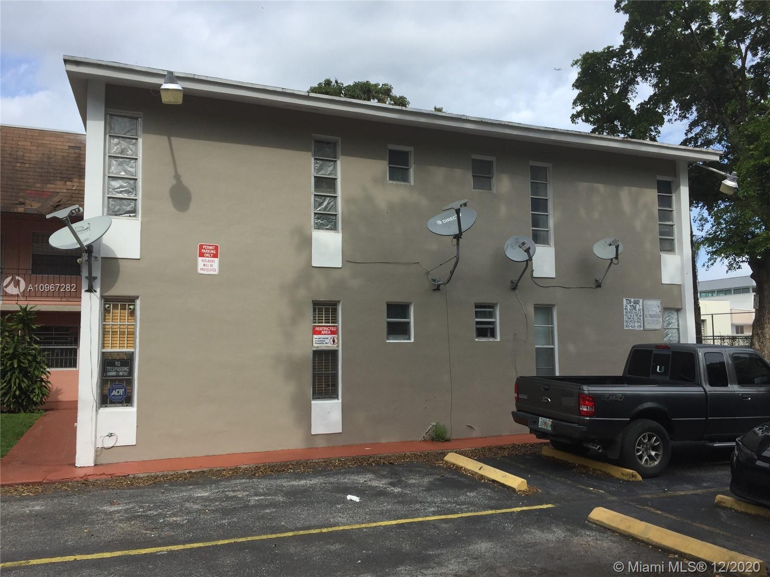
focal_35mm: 29
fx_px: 645
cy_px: 288
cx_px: 385
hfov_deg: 61.7
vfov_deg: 48.2
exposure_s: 1/1582
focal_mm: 4.15
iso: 32
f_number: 2.2
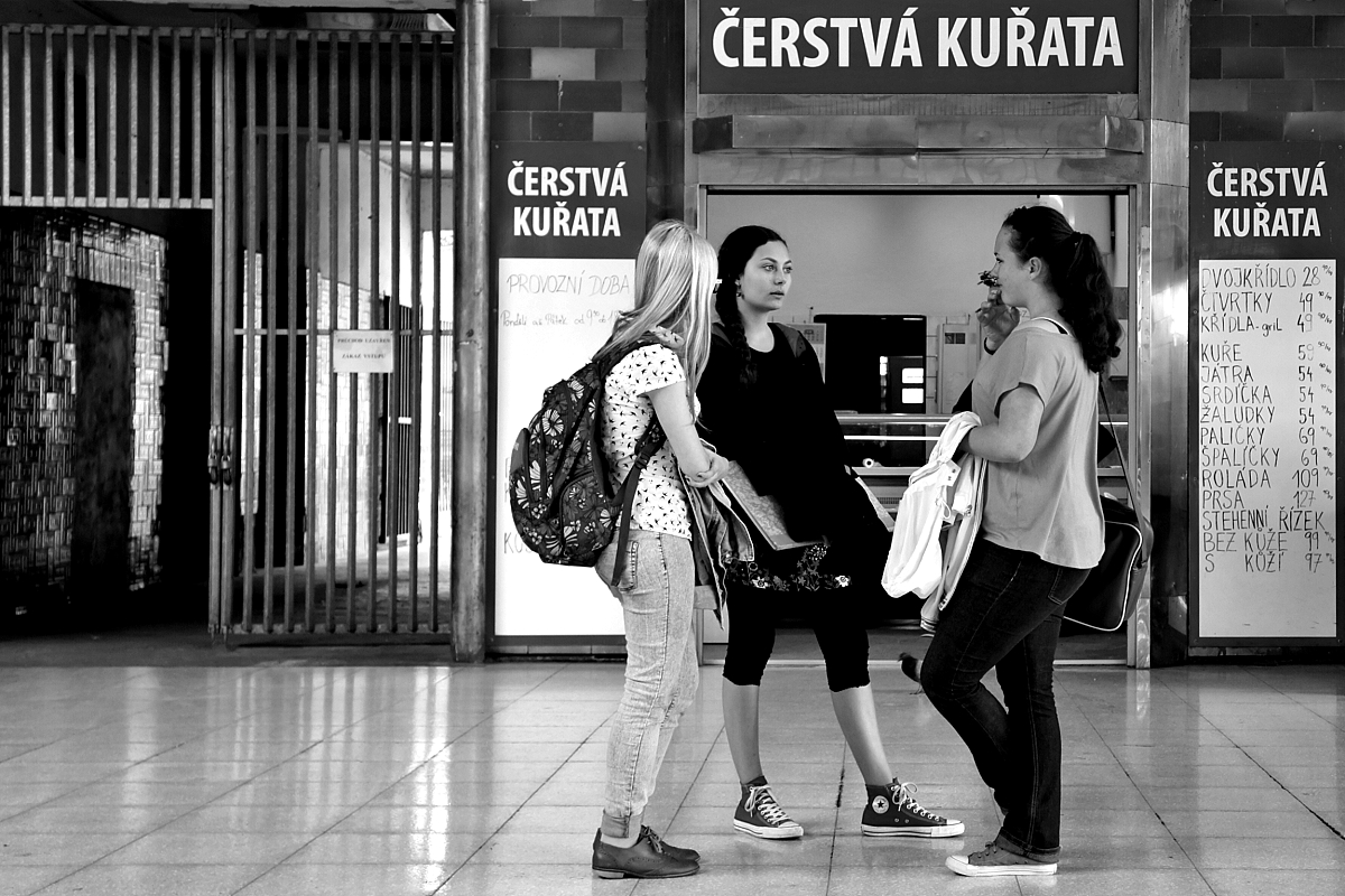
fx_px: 1737
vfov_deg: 28.9
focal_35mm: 46
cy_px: 448
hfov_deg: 42.3
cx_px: 672
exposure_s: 1/40
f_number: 5
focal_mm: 31
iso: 400
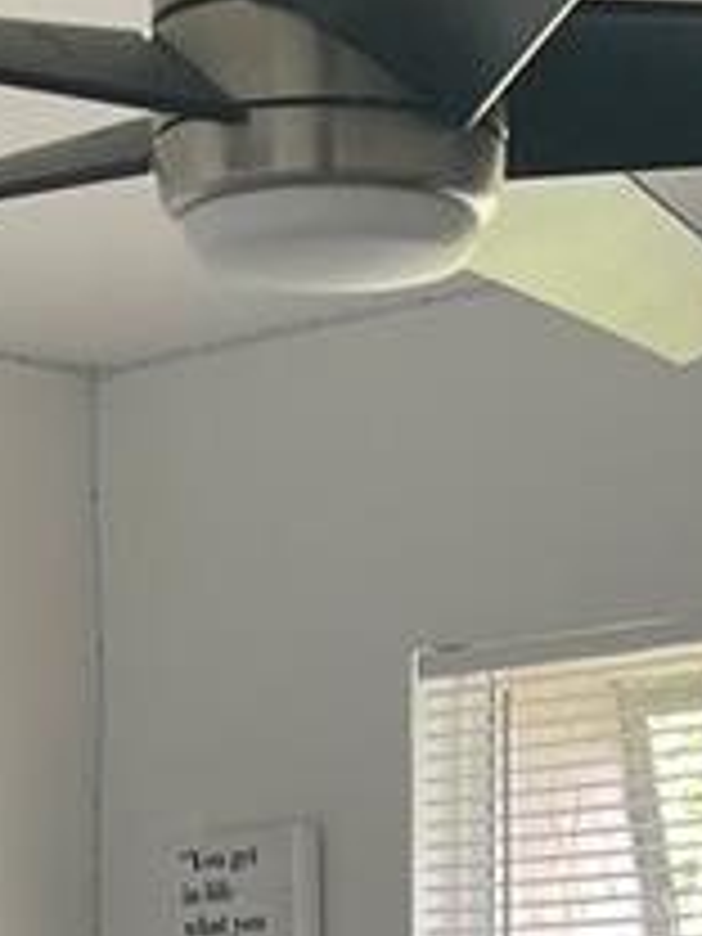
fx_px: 4056
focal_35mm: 150
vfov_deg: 11.8
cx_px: 554
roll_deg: -0.5
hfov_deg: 9.9
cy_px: 1854
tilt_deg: -8.5
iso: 100
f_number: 1.6
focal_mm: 5.1
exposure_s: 1/121
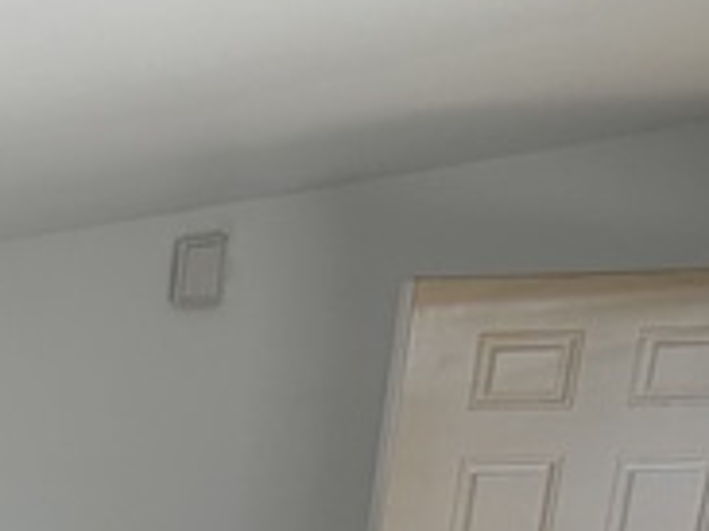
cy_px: 667
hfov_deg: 23.1
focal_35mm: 51
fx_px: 1044
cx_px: -525
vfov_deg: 25.2
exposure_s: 1/128
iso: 40
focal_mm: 2.22
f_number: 2.2
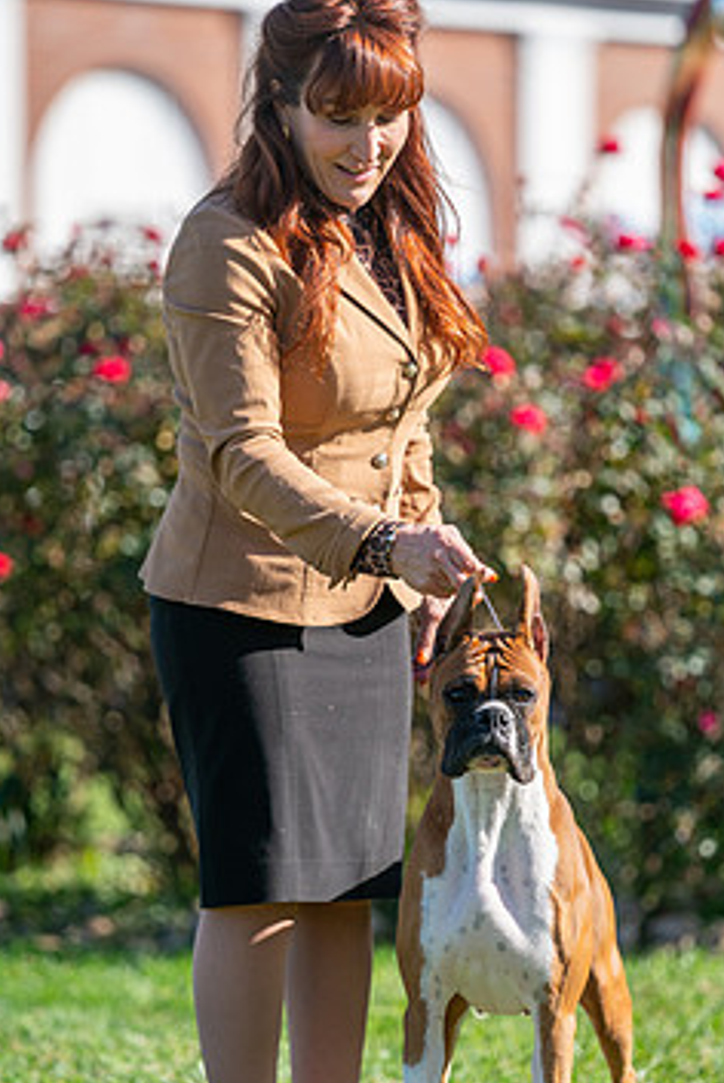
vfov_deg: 9.0
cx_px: 439
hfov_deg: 6.0
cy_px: 635
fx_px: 6864
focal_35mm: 228
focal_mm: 179
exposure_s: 1/800
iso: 100
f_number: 3.2
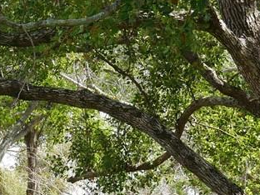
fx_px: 1540
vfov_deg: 7.2
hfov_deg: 9.4
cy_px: 252
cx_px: -115
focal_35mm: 205
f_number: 6.3
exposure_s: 1/200
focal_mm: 20
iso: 200
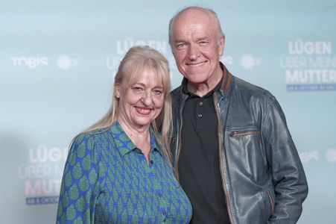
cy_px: 112
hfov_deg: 20.6
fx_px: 923
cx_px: 168
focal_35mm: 99
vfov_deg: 13.8
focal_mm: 99
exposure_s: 1/250
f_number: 3.5
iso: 500
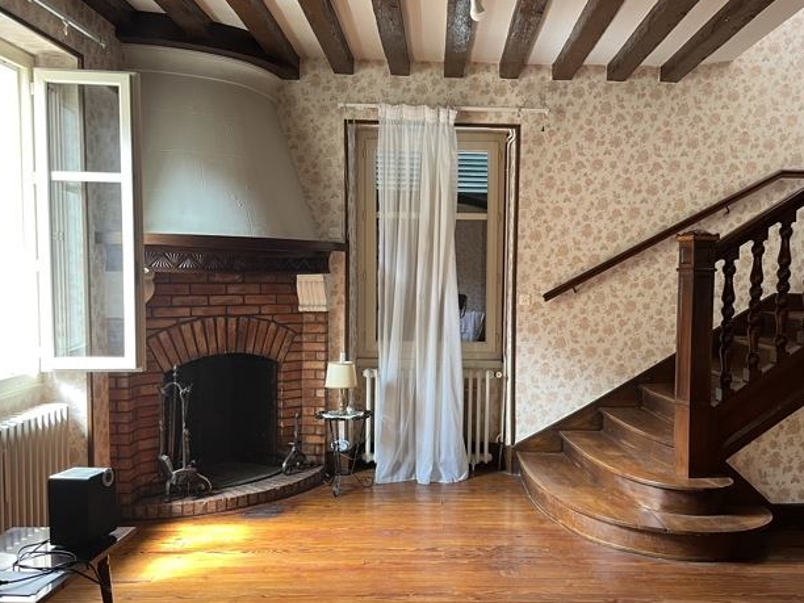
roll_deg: -0.6
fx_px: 790
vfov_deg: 41.8
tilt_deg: -3.7
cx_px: 466
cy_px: 321
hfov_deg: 53.7
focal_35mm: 34
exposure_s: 1/60
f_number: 1.6
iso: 160
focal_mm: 5.1
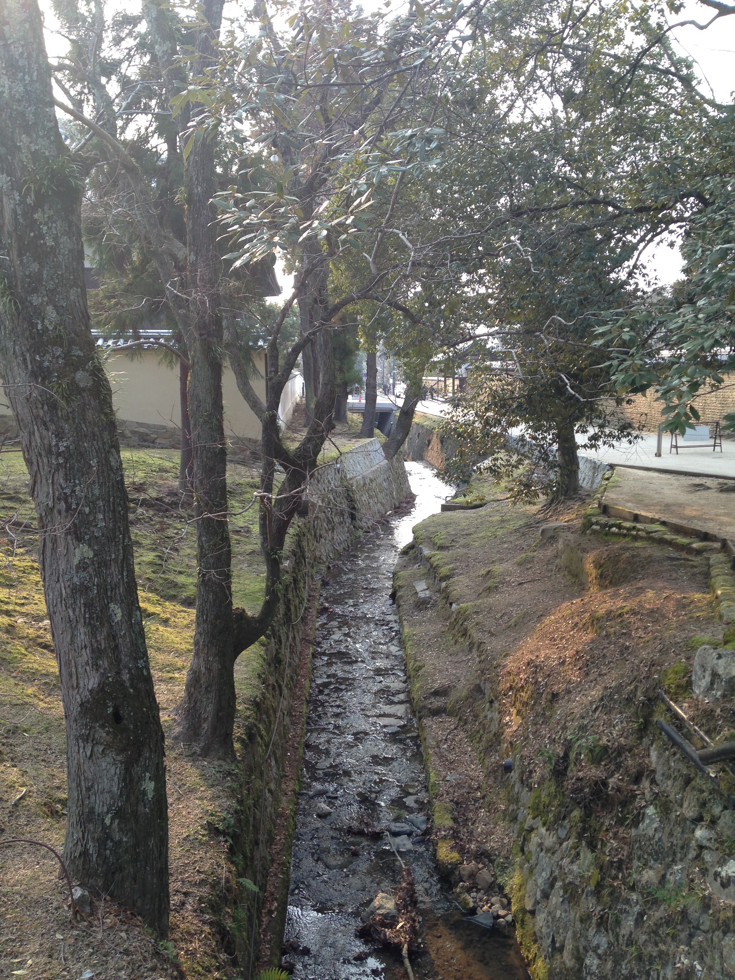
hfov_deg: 42.9
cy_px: 490
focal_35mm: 33
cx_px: 368
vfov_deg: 55.4
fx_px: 934
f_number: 2.4
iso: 50
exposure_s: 1/146
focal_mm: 4.12
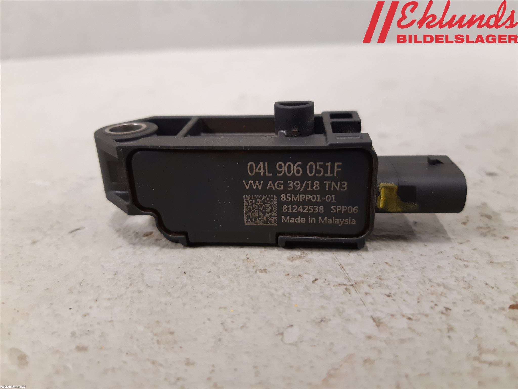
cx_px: 259
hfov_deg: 67.3
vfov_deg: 53.1
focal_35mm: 26
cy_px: 194
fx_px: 389
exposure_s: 1/33
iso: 250
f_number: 1.7
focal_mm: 3.93
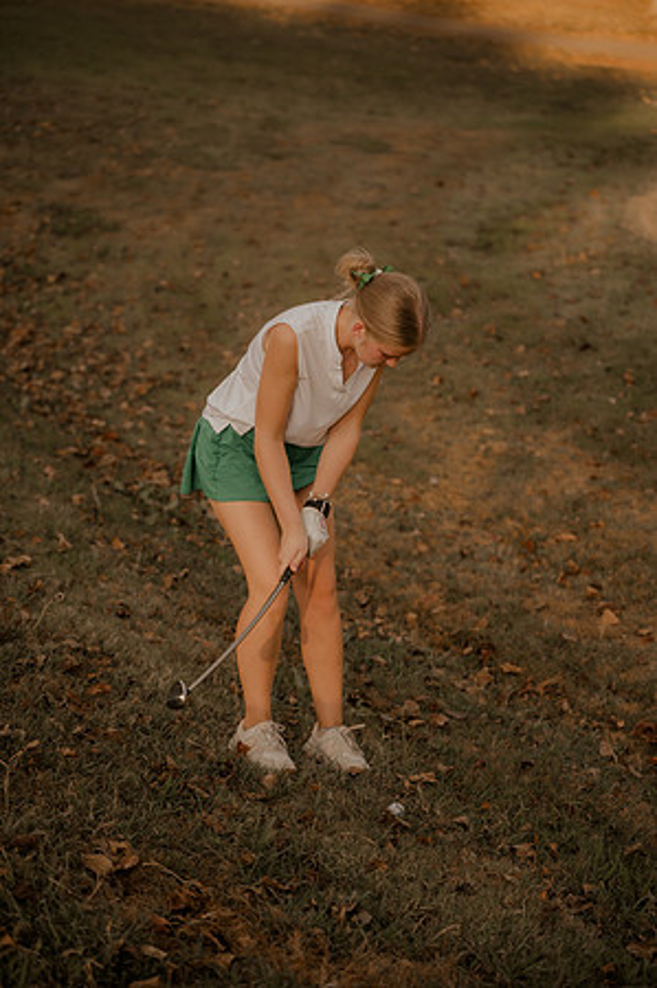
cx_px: 328
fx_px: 1921
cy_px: 494
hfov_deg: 19.4
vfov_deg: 28.9
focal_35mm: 70
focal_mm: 70
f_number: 2.8
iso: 1000
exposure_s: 1/2000
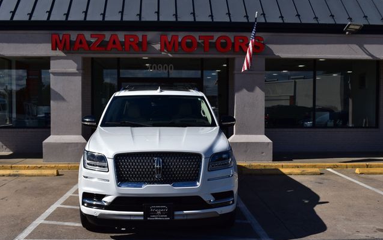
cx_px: 192
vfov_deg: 30.9
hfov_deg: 47.7
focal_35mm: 42
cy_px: 127
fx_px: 433
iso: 200
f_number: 11
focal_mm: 27
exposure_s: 1/640
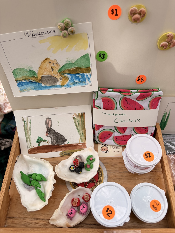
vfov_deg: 67.3
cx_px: 88
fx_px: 175
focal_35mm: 26
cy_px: 116
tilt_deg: -58.2
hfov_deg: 53.1
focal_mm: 5.96
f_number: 1.6
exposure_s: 1/515
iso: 50
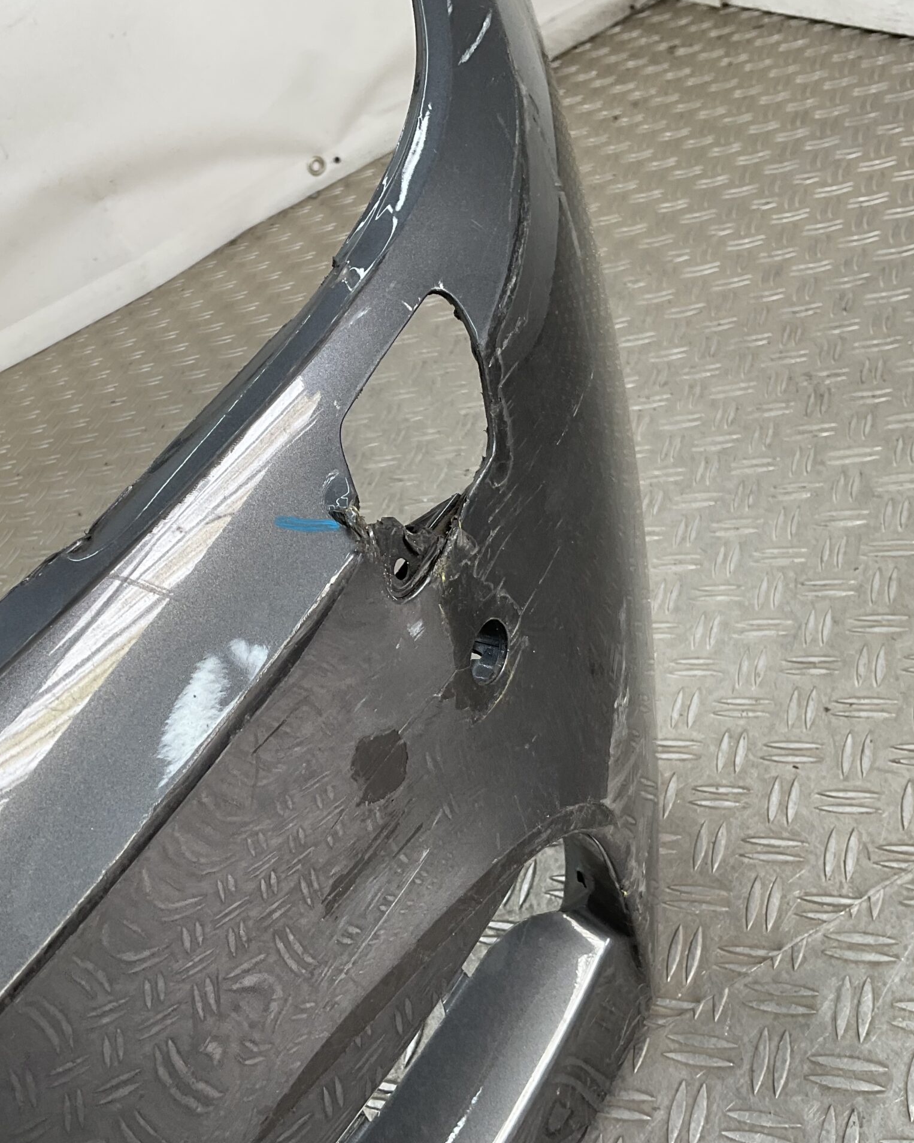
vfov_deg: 47.9
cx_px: 326
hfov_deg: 38.8
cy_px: 572
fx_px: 1285
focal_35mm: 38
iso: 16
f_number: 1.8
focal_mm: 3
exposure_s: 1/121
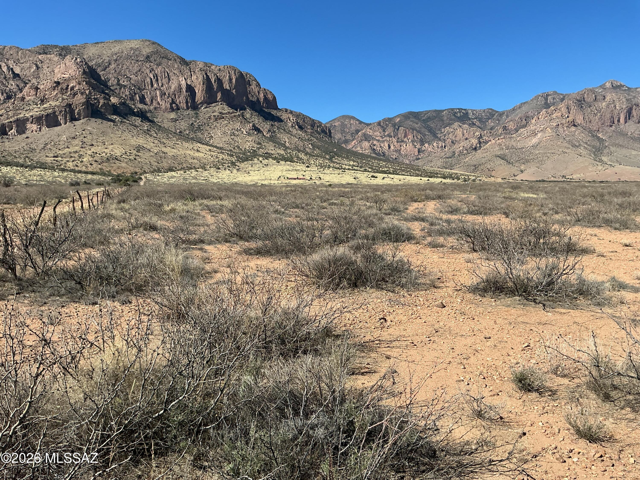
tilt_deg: -3.9
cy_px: 240
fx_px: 536
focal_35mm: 29
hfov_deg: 61.7
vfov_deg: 48.2
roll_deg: +0.9
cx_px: 320
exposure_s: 1/2141
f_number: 1.8
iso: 25
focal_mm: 3
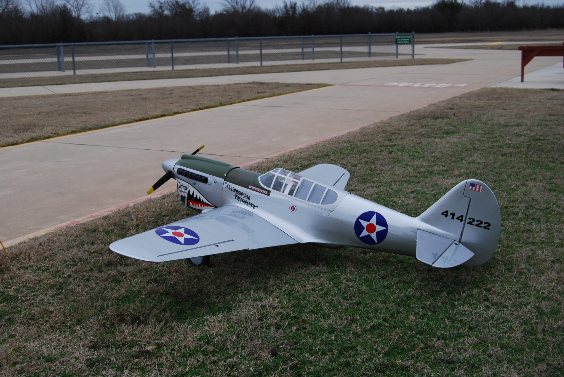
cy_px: 188
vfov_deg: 29.0
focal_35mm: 46
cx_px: 282
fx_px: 729
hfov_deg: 42.3
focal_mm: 31
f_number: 6.3
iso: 100
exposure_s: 1/160
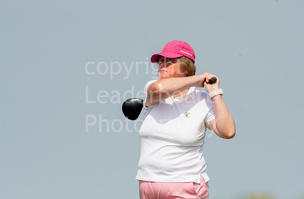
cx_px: 136
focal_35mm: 484
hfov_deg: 4.3
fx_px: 4062
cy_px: 87
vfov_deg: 2.8
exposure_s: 1/1600
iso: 500
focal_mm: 290
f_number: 10
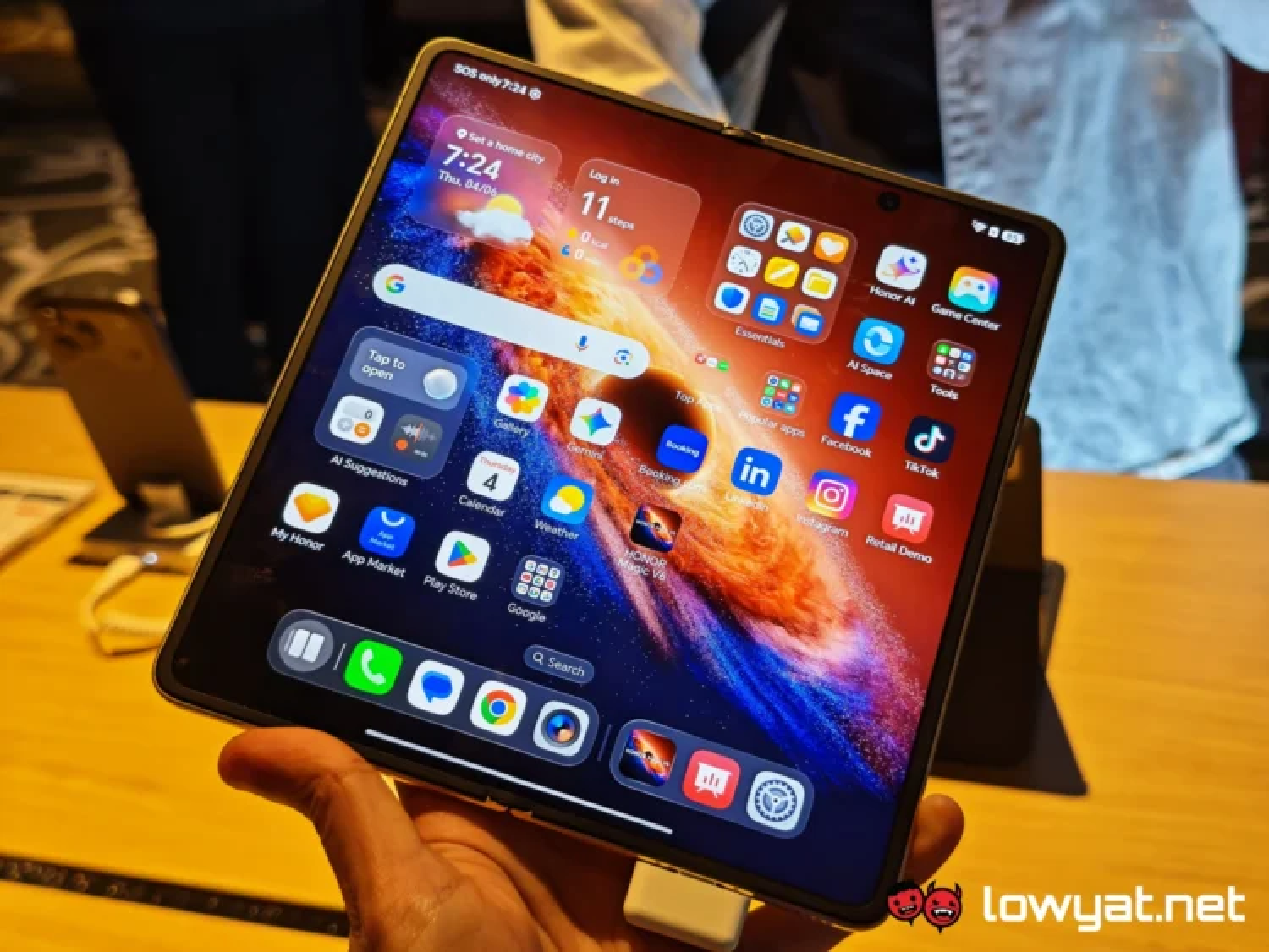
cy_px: 476
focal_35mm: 46
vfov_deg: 31.5
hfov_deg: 41.2
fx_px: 1687
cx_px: 634
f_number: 1.6
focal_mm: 5.4
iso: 50
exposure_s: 1/100
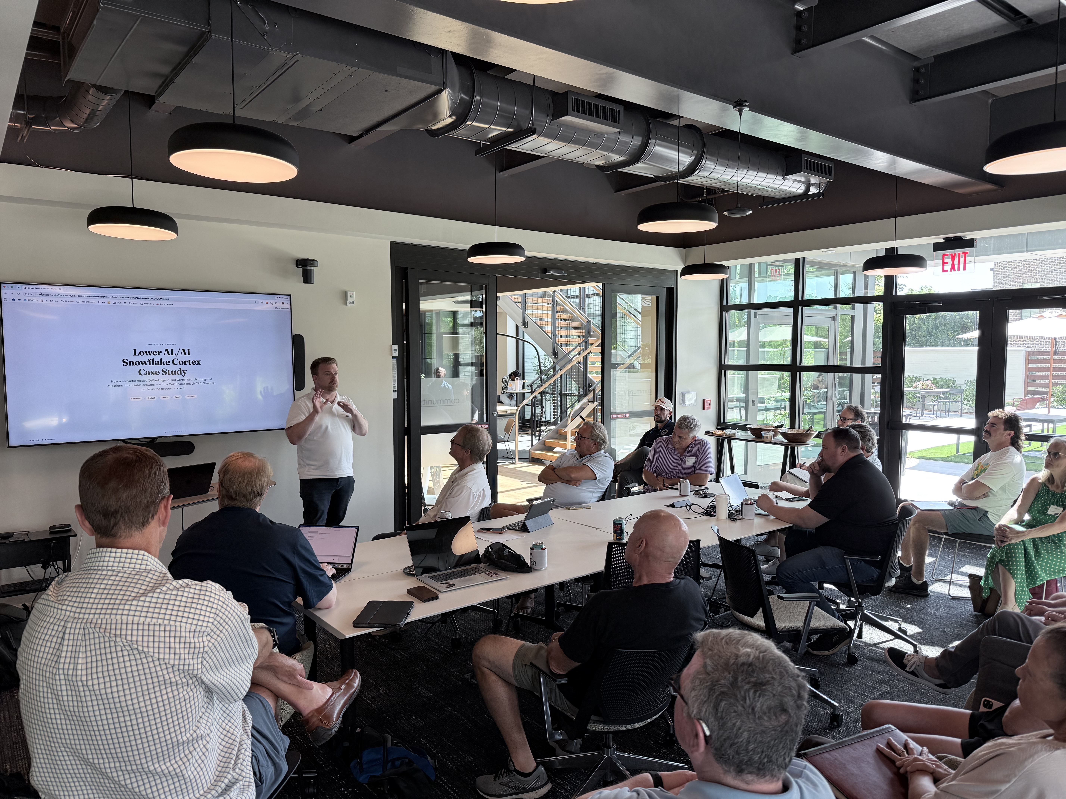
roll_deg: +1.0
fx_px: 739
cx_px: 533
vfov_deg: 56.8
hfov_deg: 71.6
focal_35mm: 24
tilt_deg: -3.6
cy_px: 400
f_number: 1.78
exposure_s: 1/230
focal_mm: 6.76
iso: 160
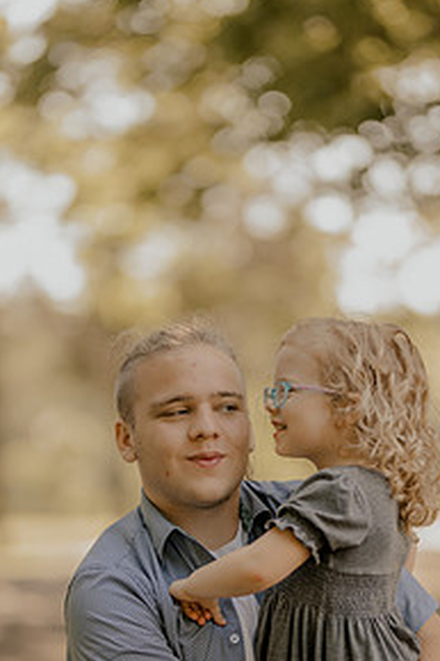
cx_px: 228
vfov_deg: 15.5
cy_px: 483
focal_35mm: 132
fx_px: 2423
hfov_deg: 10.4
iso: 64
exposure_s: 1/200
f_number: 1.4
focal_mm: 85
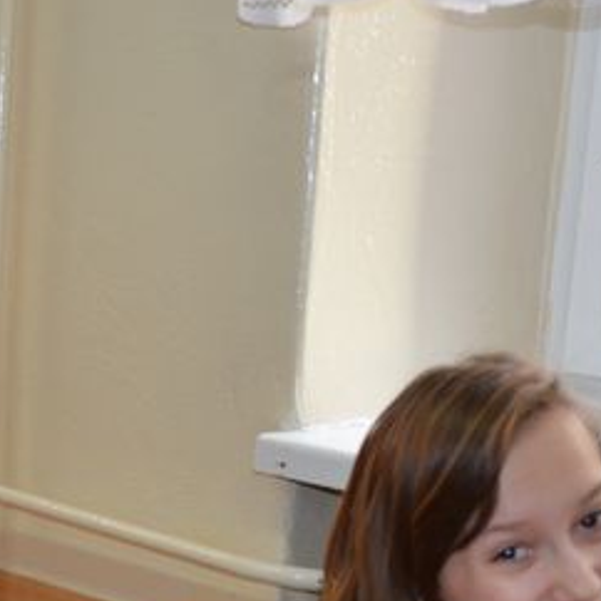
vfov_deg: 20.0
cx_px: 117
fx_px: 1650
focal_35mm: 84
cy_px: 611
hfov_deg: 20.4
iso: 450
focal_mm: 20
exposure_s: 1/60
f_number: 3.8
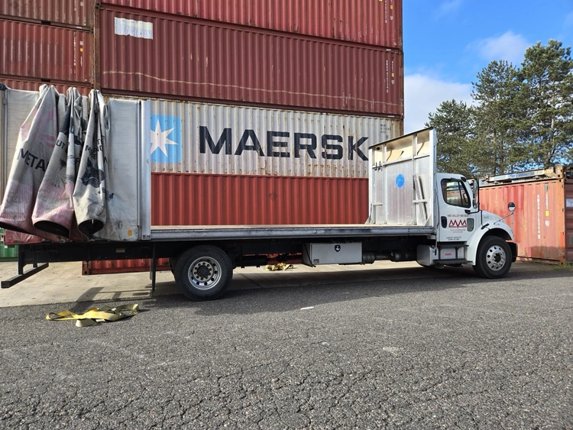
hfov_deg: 73.9
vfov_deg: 58.9
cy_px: 215
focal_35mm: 23
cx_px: 286
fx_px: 381
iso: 25
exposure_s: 1/799
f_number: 1.8
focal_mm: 5.4
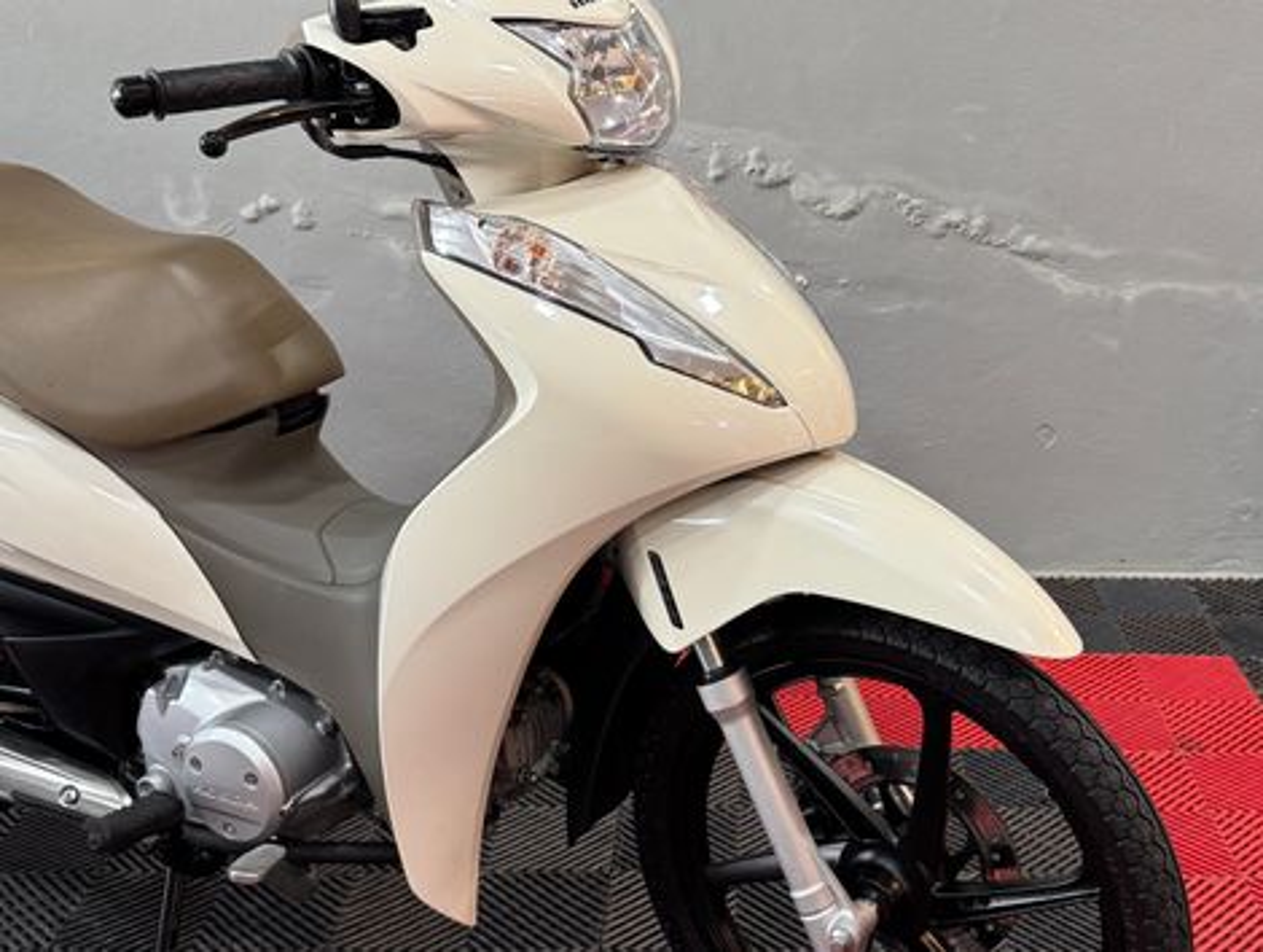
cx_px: 632
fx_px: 877
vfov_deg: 56.9
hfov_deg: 71.5
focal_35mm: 24
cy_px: 476
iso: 250
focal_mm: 6.76
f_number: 1.78
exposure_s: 1/60
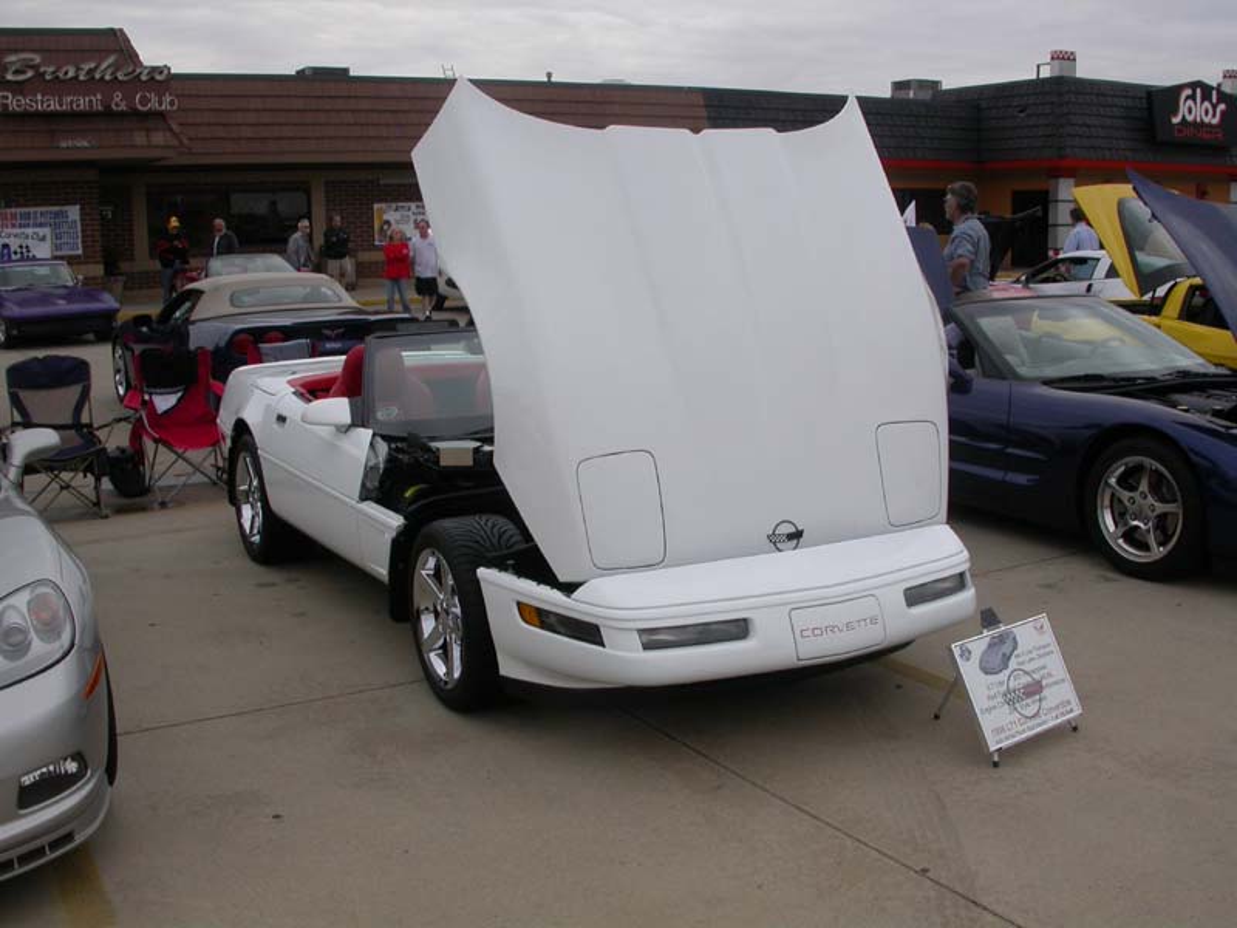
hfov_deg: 49.0
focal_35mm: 38
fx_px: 1358
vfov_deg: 37.7
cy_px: 464
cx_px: 618
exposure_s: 1/356
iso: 100
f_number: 7.5
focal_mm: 7.85
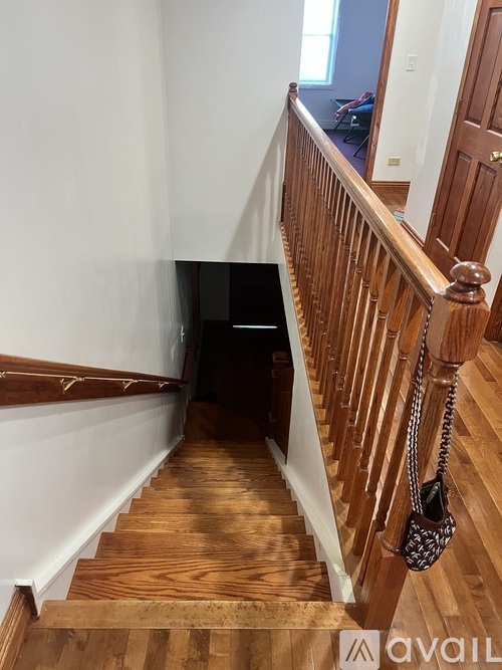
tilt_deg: -31.0
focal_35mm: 26
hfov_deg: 53.0
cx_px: 251
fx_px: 503
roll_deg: -0.5
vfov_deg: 67.3
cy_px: 335
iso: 320
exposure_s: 1/60
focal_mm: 5.7
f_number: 1.5
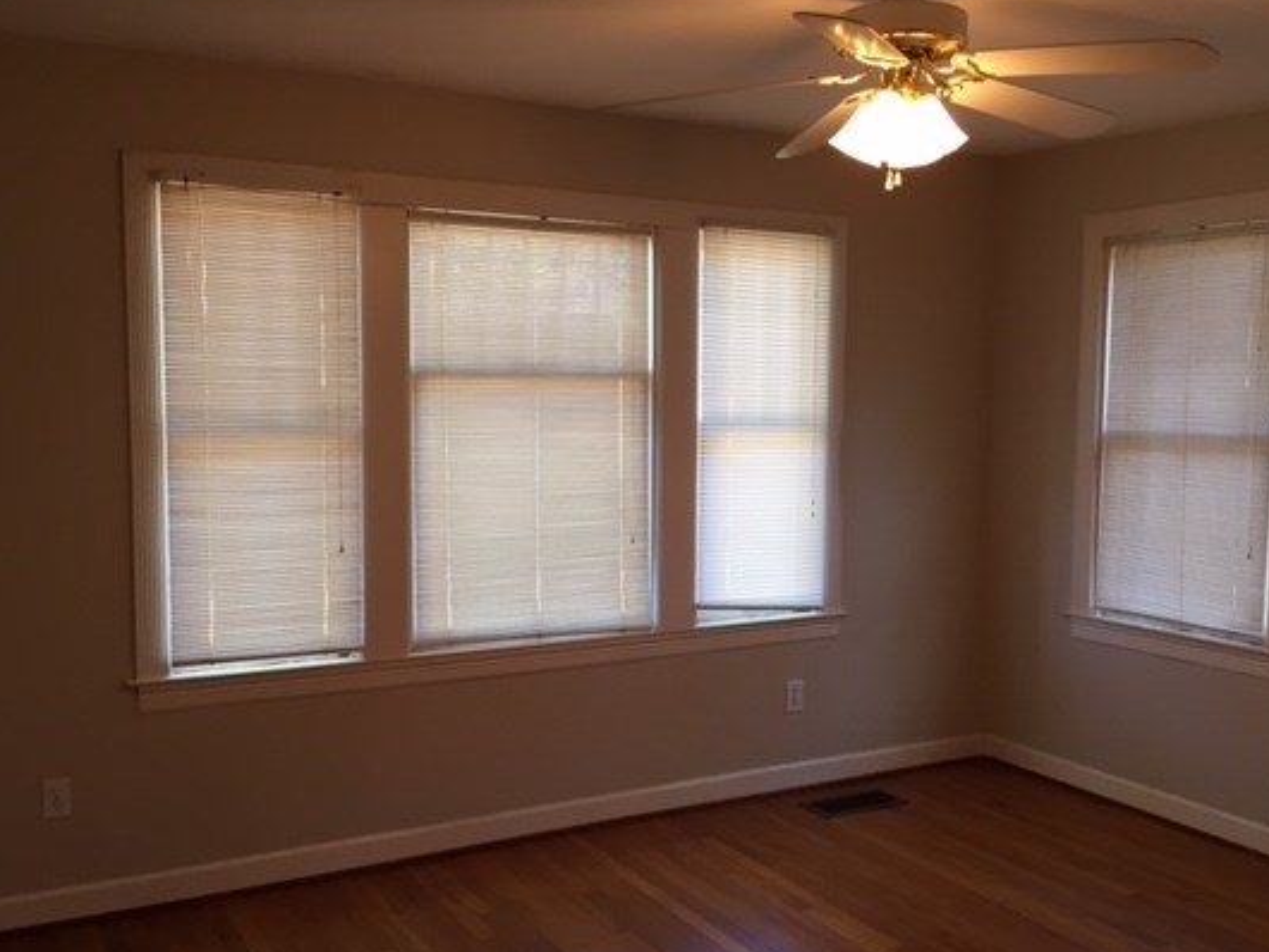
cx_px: 687
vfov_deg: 40.7
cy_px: 505
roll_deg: -1.3
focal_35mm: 35
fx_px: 1284
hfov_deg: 52.5
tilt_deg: -4.3
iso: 32
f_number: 2.2
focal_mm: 4.15
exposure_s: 1/30
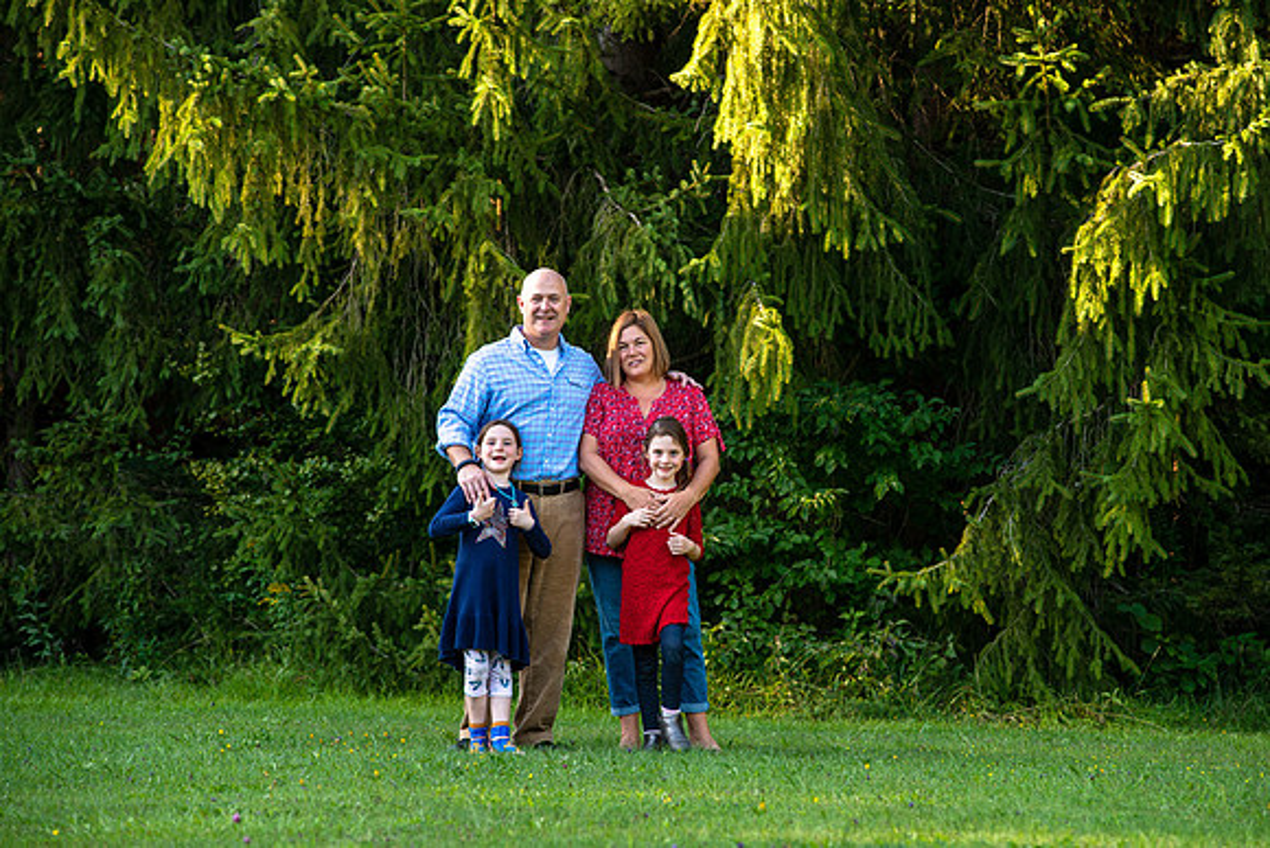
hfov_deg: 11.5
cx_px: 665
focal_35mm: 178
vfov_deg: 7.7
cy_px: 444
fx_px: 6285
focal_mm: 170
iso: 200
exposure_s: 1/125
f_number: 5.6
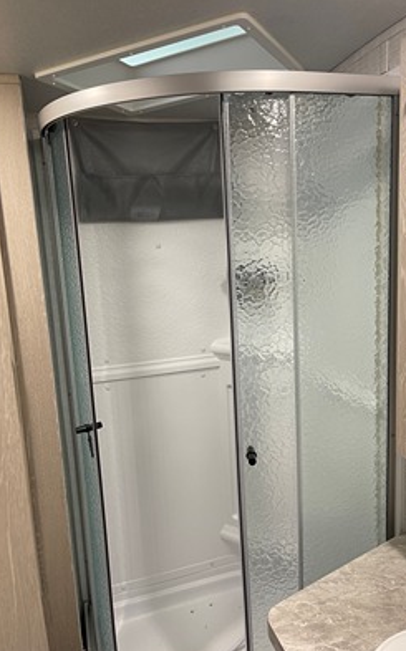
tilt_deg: -12.2
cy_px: 328
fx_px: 479
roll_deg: +4.4
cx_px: 240
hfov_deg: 45.7
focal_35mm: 27
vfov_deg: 68.4
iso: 160
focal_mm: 5.1
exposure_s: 1/60
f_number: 1.6
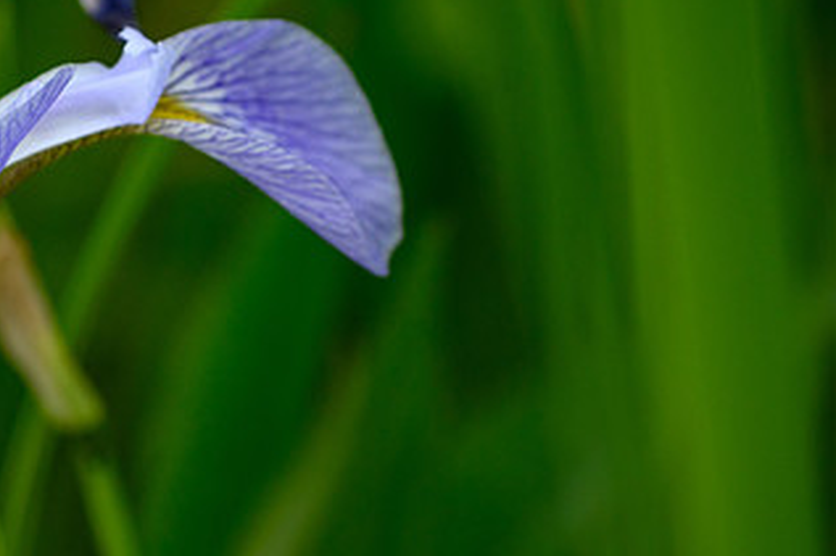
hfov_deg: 4.3
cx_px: 148
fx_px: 11164
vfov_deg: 2.9
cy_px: 244
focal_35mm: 481
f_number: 5.6
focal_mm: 175
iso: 400
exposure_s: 1/250
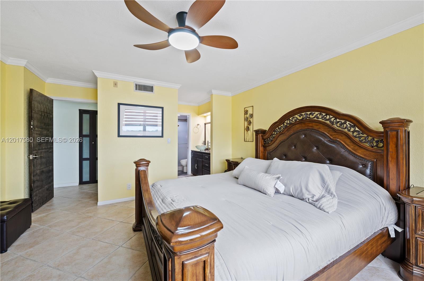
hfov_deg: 104.3
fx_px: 165
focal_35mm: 14
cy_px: 140
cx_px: 212
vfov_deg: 81.1
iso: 200
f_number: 8
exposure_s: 1/4
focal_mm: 14
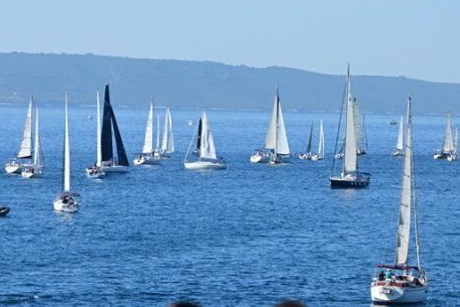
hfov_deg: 6.0
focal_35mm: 346
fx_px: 4422
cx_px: 178
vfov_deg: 4.0
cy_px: 268
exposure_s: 1/3200
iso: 320
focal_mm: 150
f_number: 4
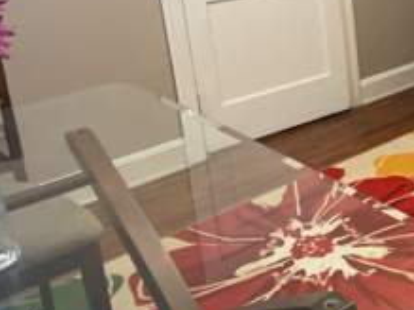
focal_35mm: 57
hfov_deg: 30.5
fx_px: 681
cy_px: 41
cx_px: 448
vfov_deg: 25.0
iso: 500
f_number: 1.6
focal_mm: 4.2
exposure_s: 1/40
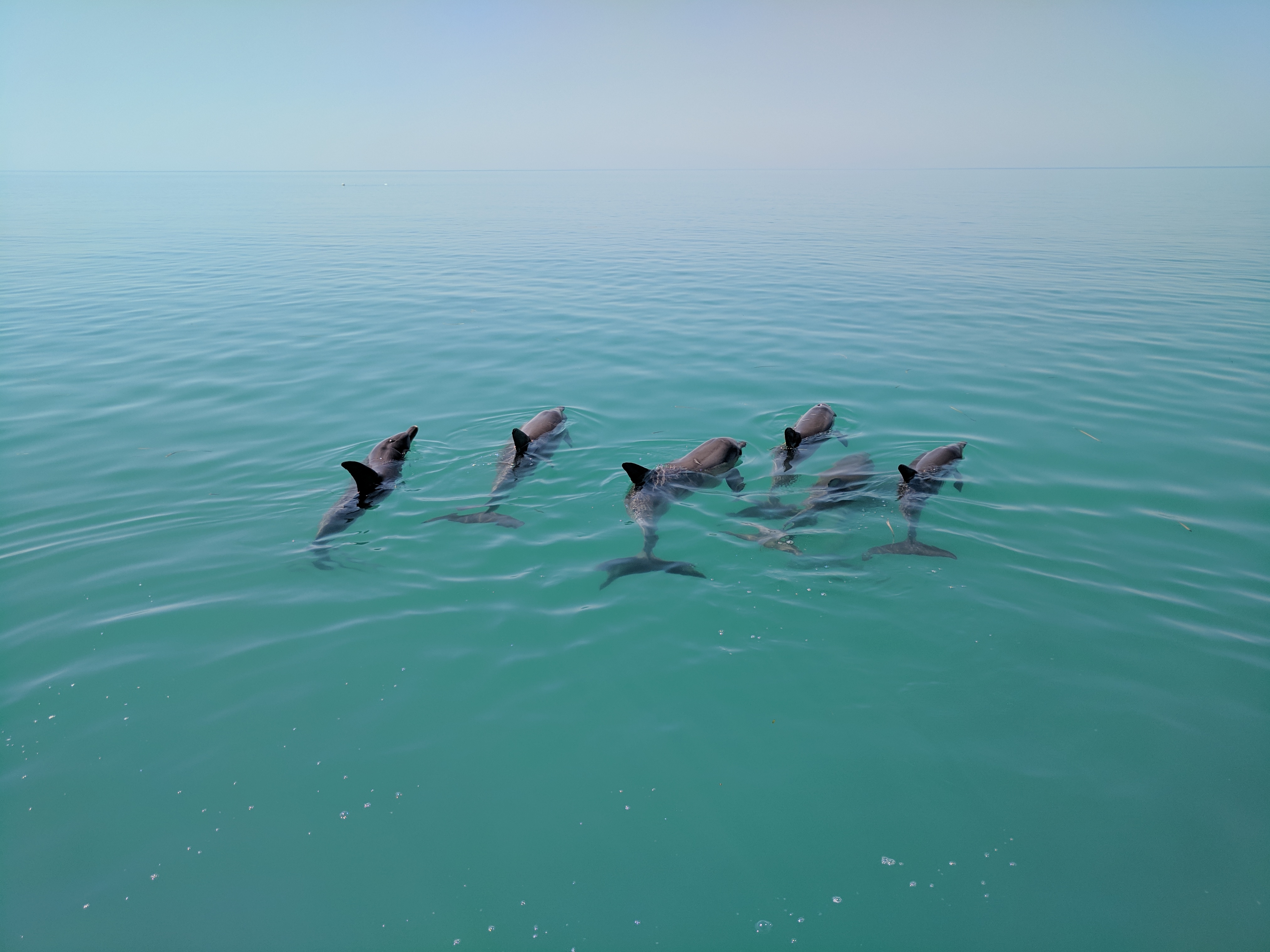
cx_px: 635
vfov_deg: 53.1
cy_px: 476
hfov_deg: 67.3
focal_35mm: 26
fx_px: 954
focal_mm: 4.67
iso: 51
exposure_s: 1/2165
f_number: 2
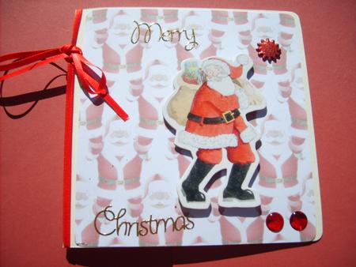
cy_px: 134
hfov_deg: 52.6
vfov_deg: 40.7
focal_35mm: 35
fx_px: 360
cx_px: 178
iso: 50
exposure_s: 1/350
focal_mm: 5.8
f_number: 7.1
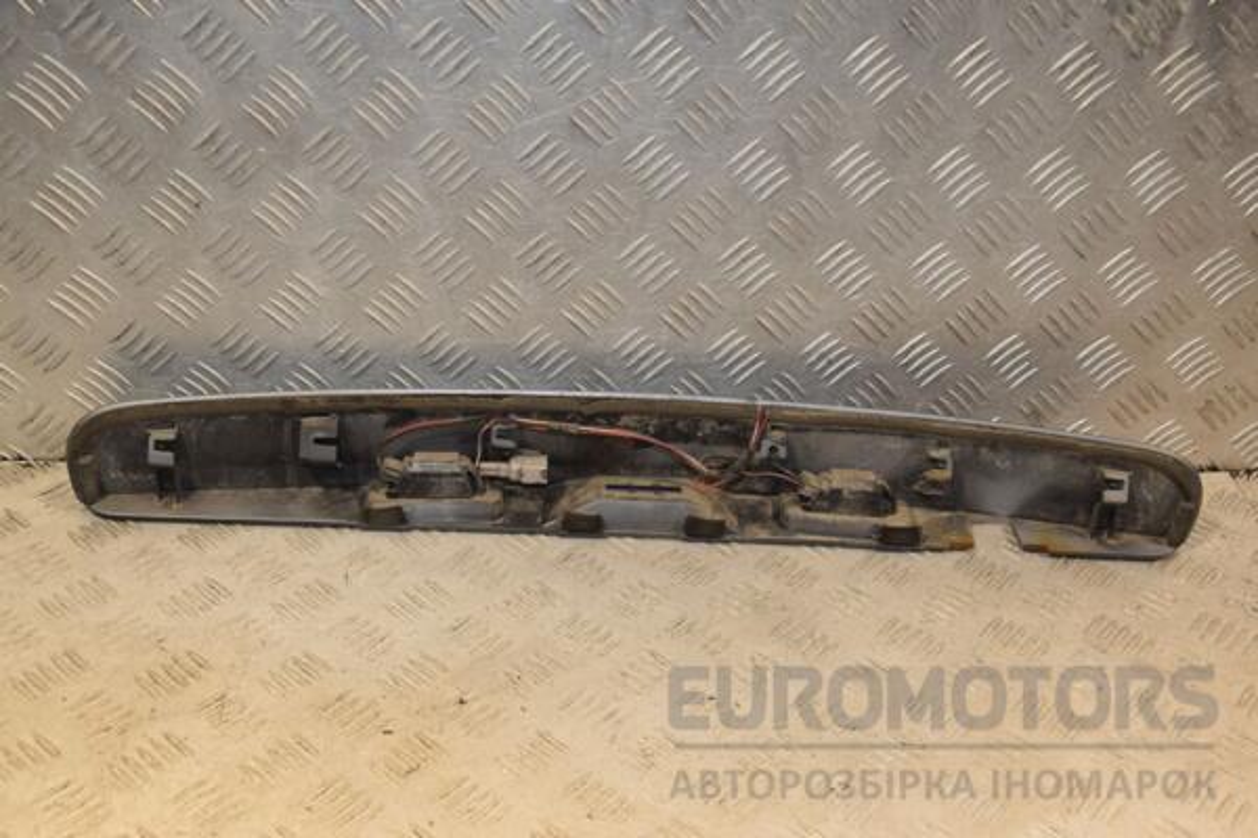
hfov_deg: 46.4
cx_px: 629
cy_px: 419
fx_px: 1468
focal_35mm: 42
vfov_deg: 31.9
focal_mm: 28
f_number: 7.1
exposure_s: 1/200
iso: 800
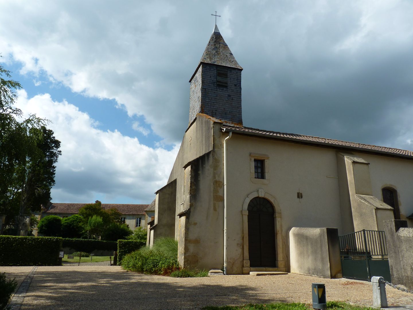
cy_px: 155
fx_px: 322
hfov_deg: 65.3
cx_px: 206
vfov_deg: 51.4
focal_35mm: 27
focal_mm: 4.8
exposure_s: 1/320
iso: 80
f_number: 5.6
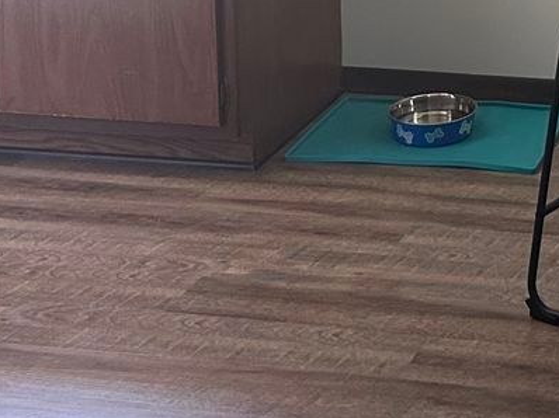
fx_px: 1582
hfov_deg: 18.9
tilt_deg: -6.7
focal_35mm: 98
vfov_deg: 13.9
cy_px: -246
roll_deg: +0.4
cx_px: 687
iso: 160
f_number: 1.5
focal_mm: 5.7
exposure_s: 1/60
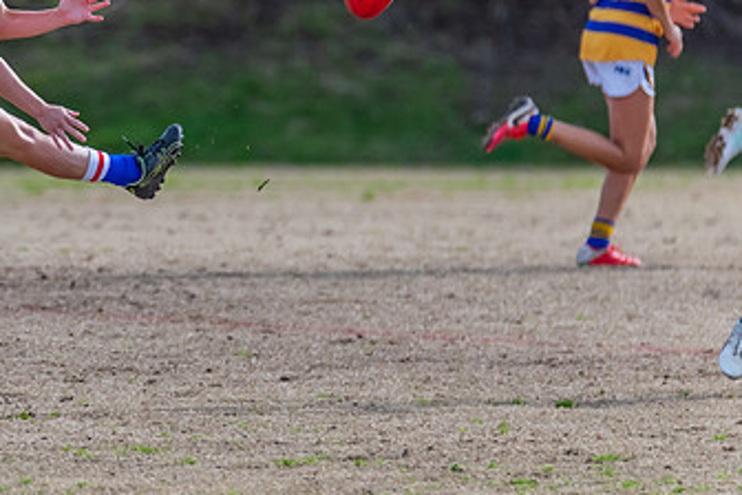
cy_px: 100
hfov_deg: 1.9
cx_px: 110
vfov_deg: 1.3
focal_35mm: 1090
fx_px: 22464
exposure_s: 1/1600
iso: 800
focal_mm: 500
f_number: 6.3
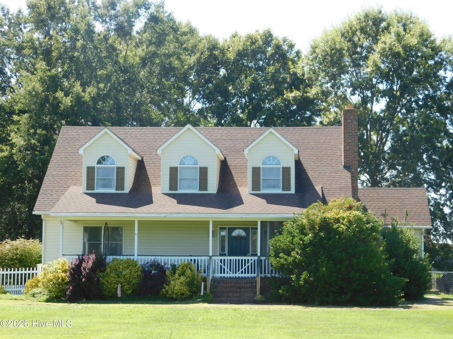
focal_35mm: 80
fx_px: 1047
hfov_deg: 24.4
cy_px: 170
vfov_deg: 18.4
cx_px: 226
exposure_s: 1/250
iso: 125
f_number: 4.4
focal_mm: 14.2
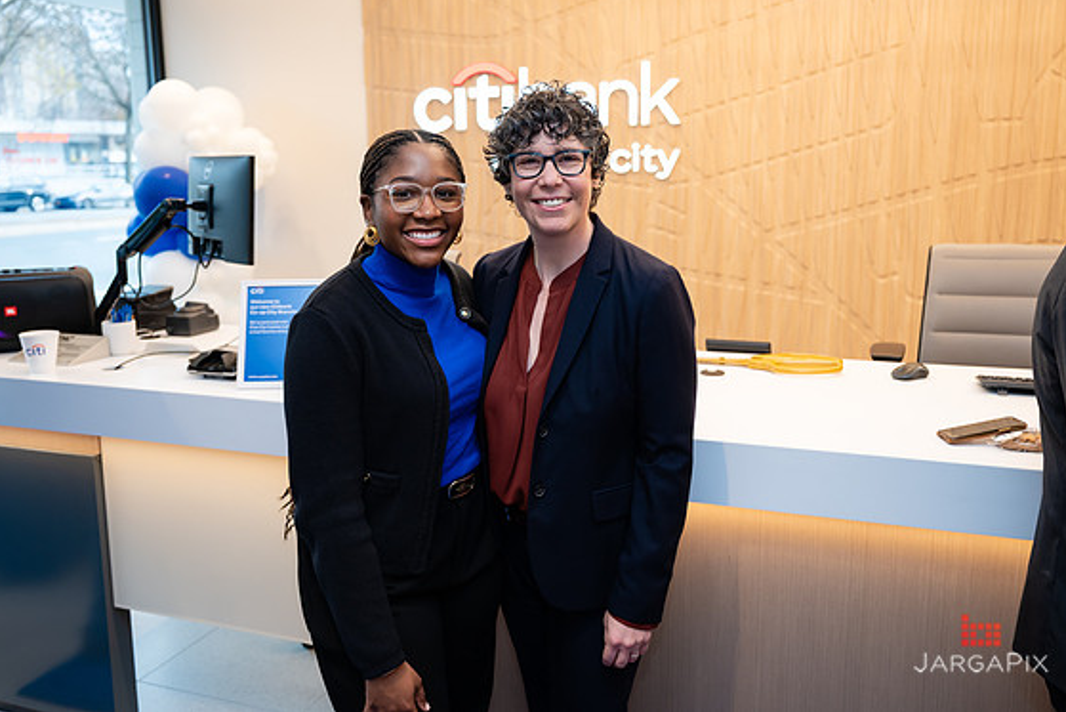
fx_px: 977
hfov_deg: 57.2
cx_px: 520
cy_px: 329
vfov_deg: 40.0
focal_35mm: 33
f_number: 3.2
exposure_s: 1/160
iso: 320
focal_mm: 30.5
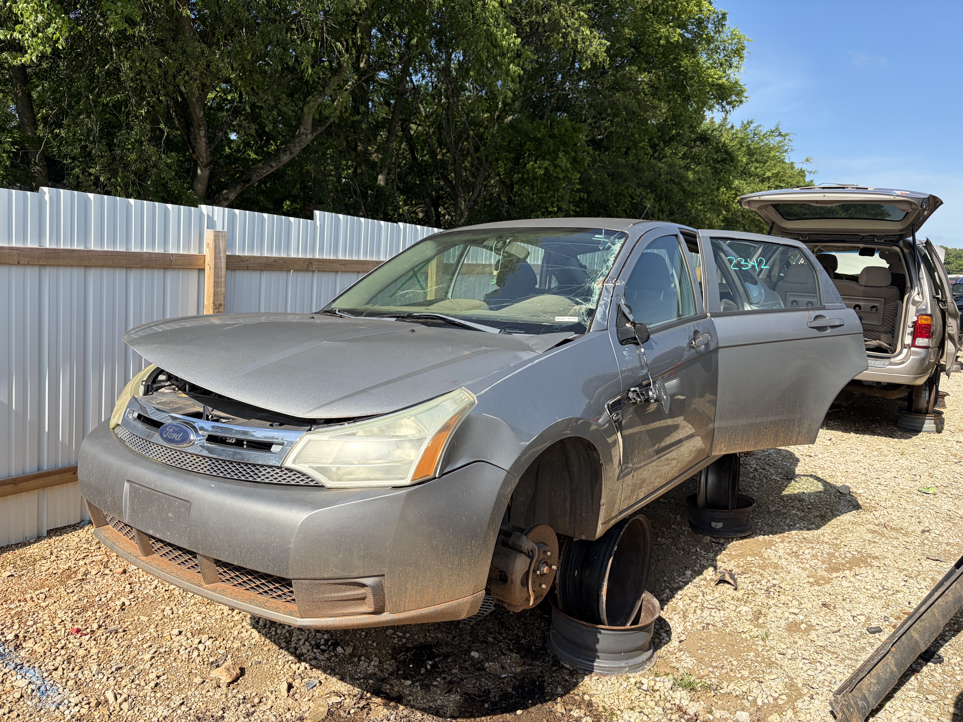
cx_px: 482
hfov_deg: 67.3
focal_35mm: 26
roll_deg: -4.4
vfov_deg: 53.1
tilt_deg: -5.8
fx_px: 723
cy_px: 361
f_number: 1.6
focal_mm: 5.96
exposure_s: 1/2865
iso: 50
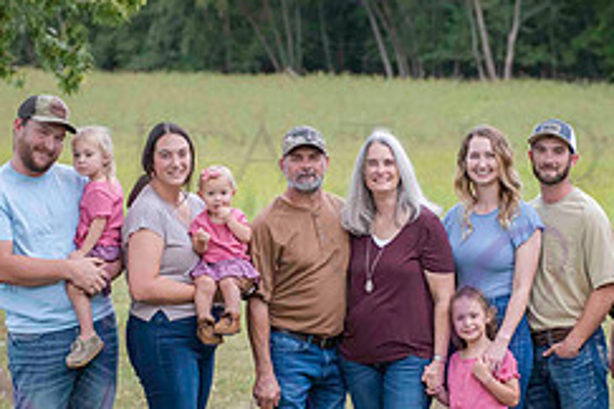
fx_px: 3257
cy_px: 276
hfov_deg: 10.8
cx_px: 361
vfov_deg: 7.2
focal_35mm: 191
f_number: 4
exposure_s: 1/500
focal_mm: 80
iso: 400
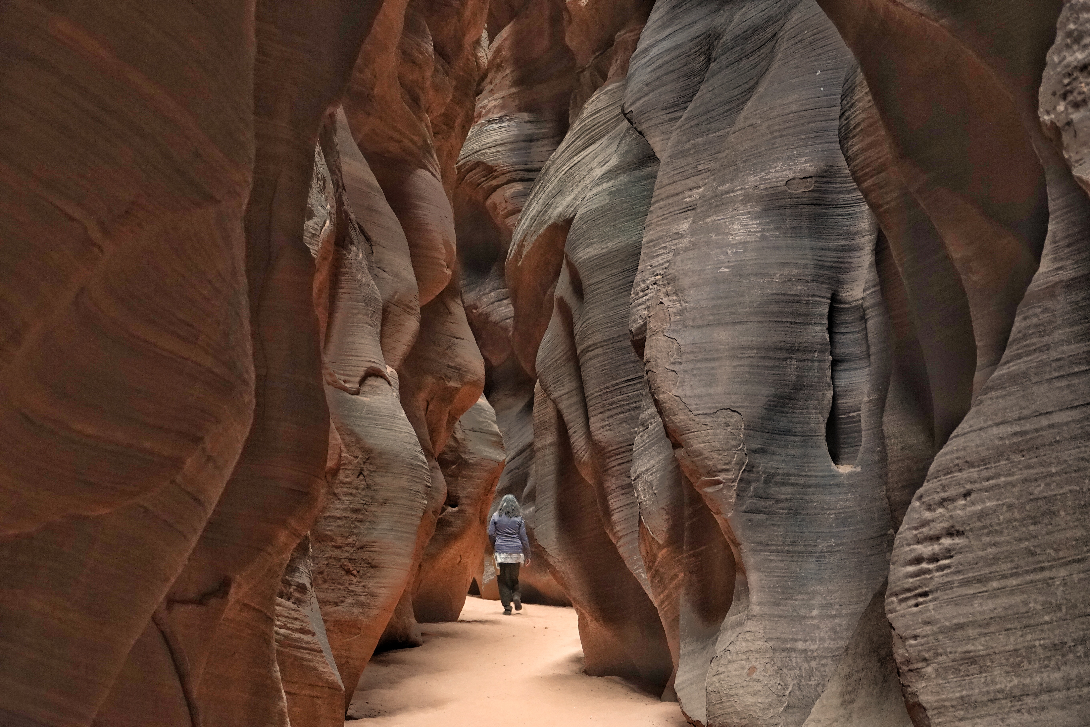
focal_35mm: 95
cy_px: 364
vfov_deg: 14.4
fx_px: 2876
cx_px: 545
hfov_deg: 21.5
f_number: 3.5
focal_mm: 34.68
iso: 1250
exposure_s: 1/50
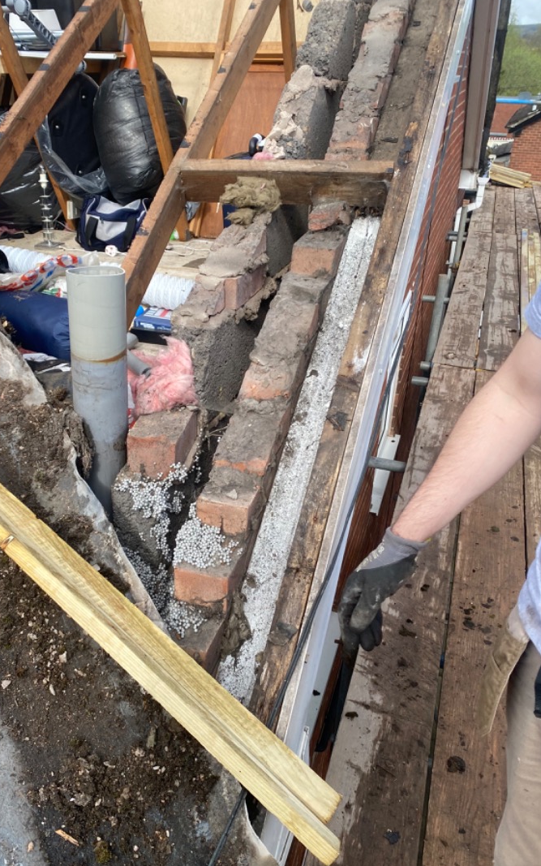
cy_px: 467
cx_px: 236
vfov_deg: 61.2
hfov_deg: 40.5
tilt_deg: -26.9
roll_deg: -2.6
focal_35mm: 31
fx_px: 731
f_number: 1.8
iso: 32
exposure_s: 1/927
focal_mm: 4.25
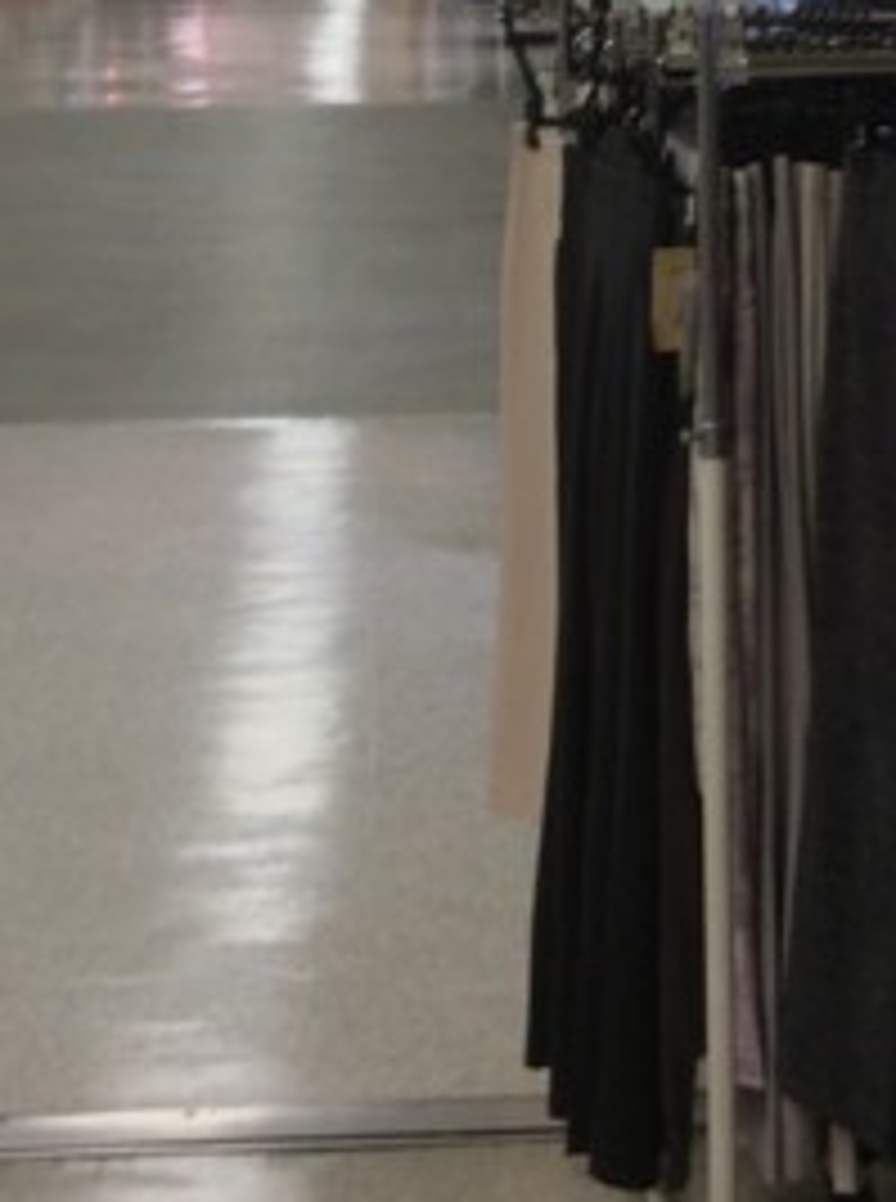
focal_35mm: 96
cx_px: 518
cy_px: -122
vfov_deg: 19.6
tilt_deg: -3.8
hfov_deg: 15.3
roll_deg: +1.1
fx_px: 3326
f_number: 2.4
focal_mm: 3.3
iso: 40
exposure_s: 1/30
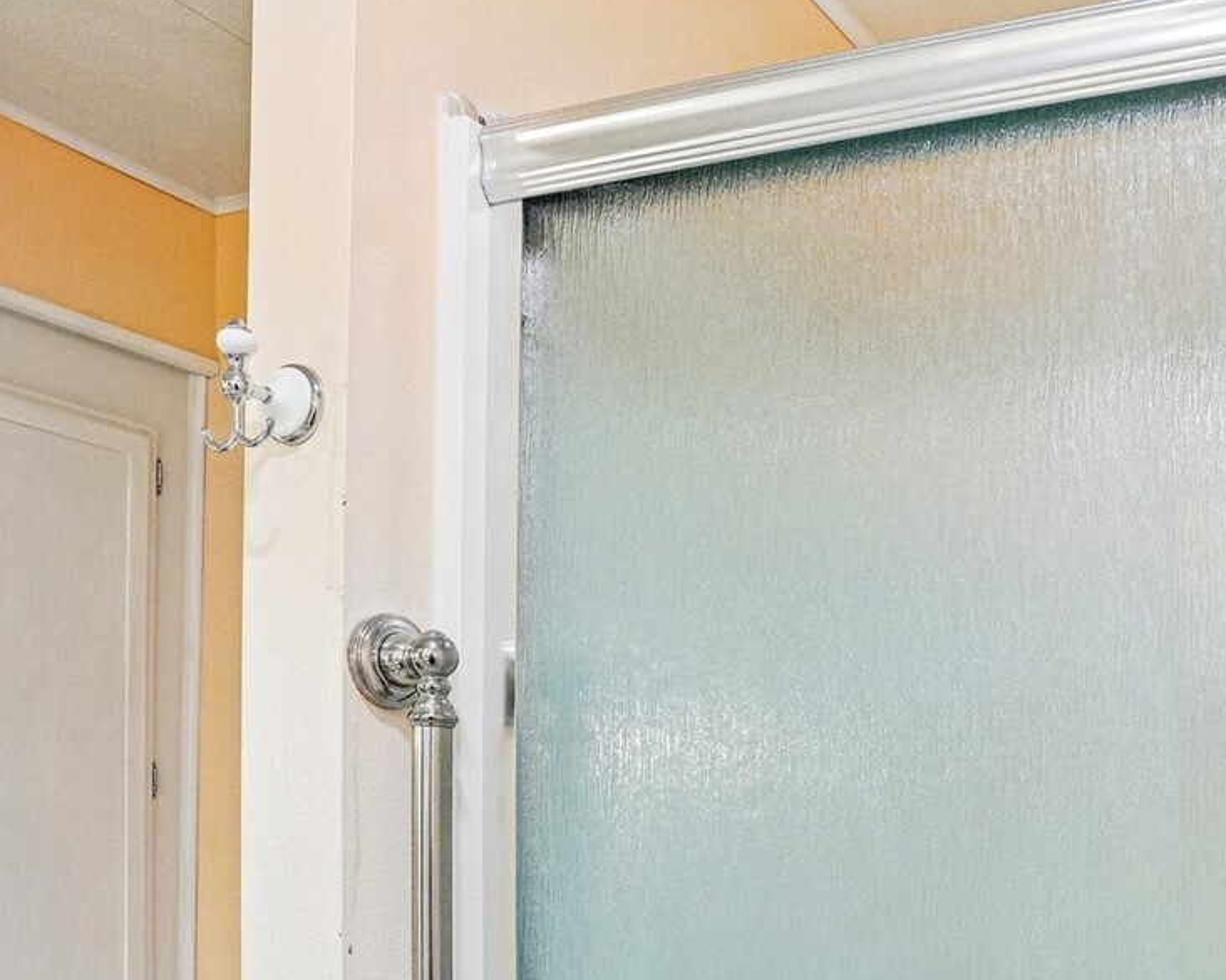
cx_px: 1153
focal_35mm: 37
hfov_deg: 43.8
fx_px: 1342
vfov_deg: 37.6
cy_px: 872
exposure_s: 1/60
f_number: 8
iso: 2000
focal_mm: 17
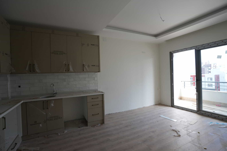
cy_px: 76
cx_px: 114
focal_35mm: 17
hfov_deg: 93.3
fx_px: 107
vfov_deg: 70.4
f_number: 4
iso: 200
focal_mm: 17
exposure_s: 1/160
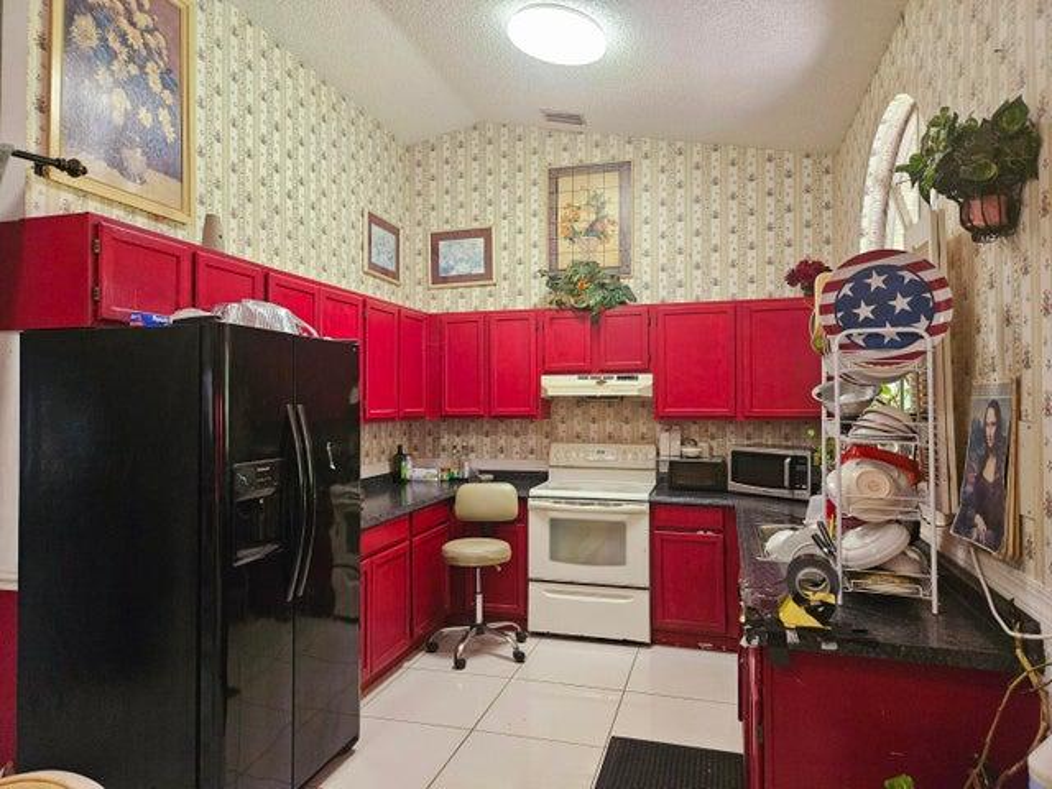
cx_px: 526
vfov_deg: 58.9
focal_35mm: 23
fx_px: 699
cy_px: 394
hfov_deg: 73.9
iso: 800
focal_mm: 5.4
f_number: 1.8
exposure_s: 1/120
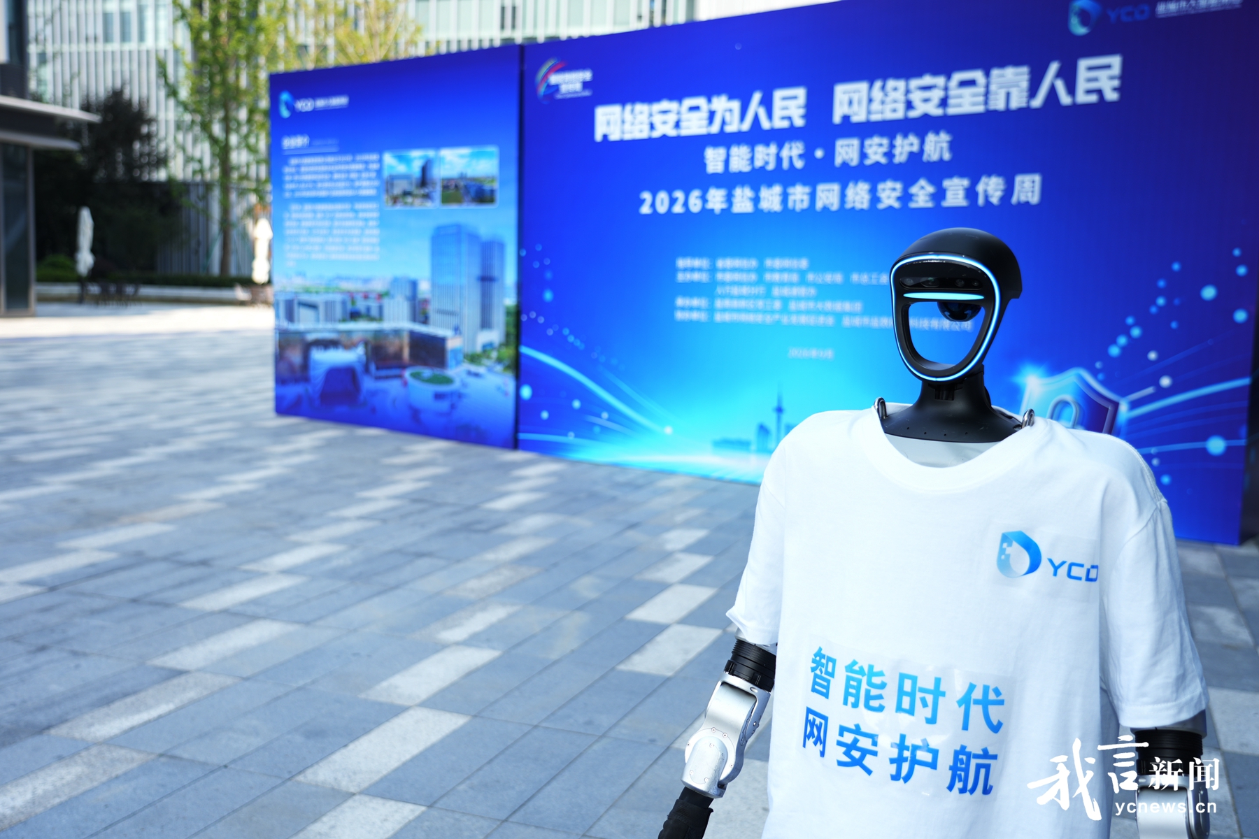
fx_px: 1189
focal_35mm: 34
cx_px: 630
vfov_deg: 38.9
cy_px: 420
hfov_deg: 55.8
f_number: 4
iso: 100
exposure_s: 1/250
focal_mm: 34
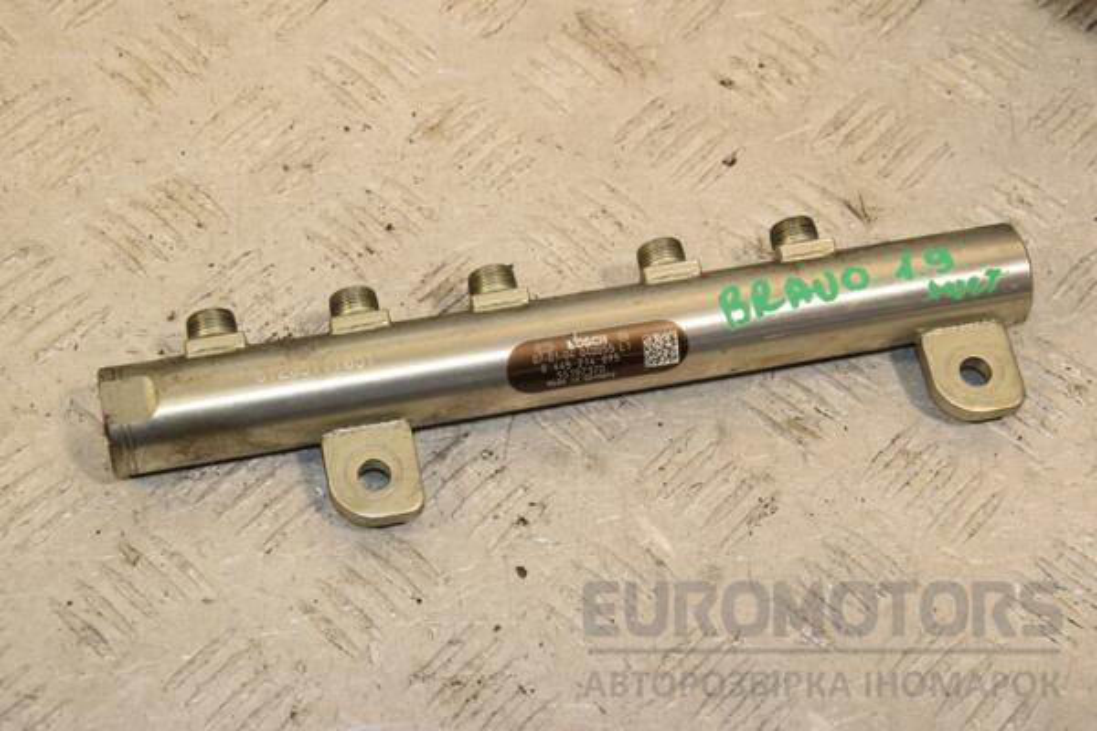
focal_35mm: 78
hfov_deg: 26.0
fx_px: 2377
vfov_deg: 17.5
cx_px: 548
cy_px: 366
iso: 800
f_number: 9
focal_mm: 52
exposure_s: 1/200
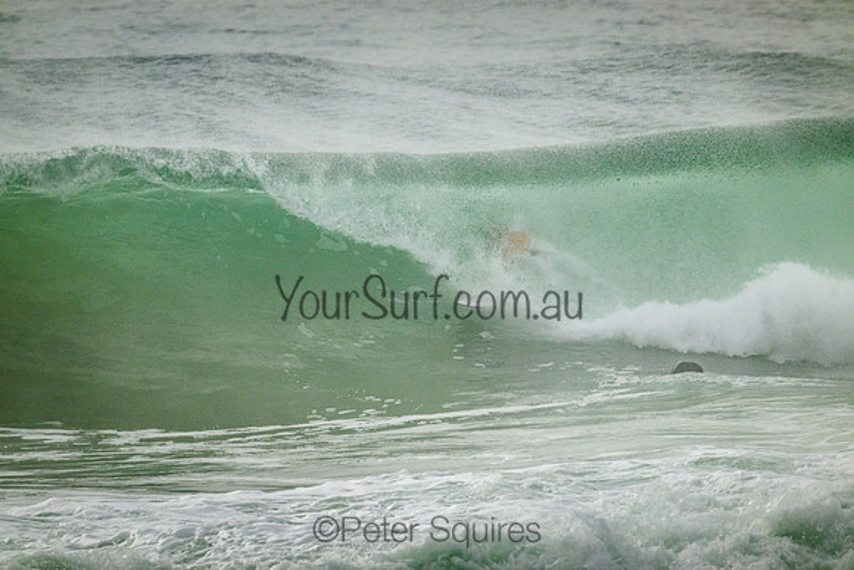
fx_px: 18981
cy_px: 285
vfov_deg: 1.7
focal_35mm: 800
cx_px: 427
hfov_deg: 2.6
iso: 1600
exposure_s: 1/2500
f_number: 11
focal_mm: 800
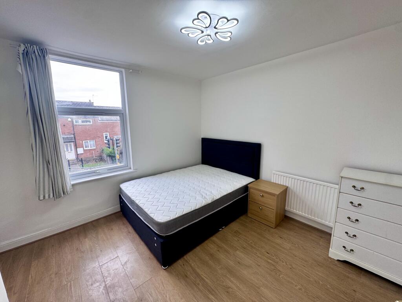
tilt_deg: -10.1
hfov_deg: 102.1
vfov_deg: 85.7
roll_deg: +0.7
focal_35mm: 14
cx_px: 201
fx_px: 163
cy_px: 151
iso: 80
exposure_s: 1/99
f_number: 2.2
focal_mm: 2.22
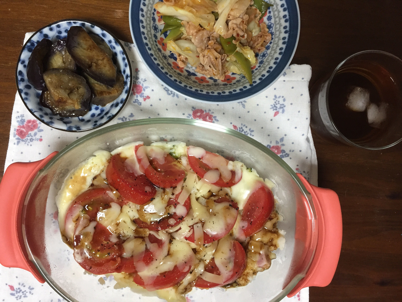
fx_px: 337
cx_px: 201
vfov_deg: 48.2
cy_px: 151
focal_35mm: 29
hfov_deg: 61.7
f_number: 2.2
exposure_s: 1/30
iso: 125
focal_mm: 4.15
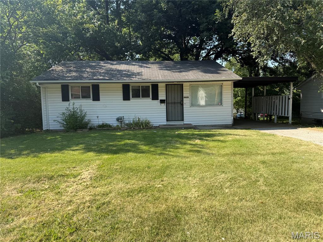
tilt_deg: -8.7
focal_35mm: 24
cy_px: 121
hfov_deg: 71.6
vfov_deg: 56.8
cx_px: 162
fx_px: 224
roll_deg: -0.8
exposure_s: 1/1770
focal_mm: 6.76
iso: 80
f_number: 1.78
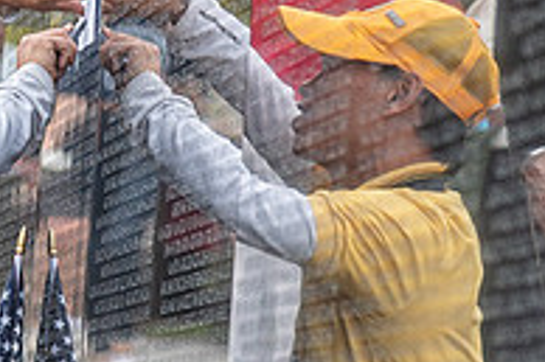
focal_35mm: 553
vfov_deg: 2.5
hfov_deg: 3.7
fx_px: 8365
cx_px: 12
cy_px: 89
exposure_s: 1/400
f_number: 5
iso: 500
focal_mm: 120
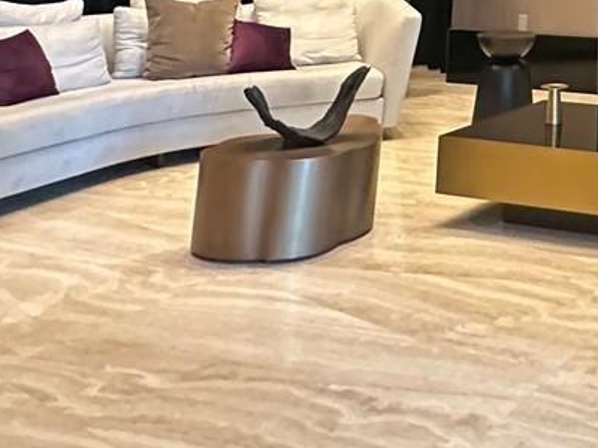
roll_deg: -0.1
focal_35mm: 56
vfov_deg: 20.7
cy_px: -285
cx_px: 686
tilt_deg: +12.1
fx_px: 967
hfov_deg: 30.1
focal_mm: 2.22
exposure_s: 1/60
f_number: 2.2
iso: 800
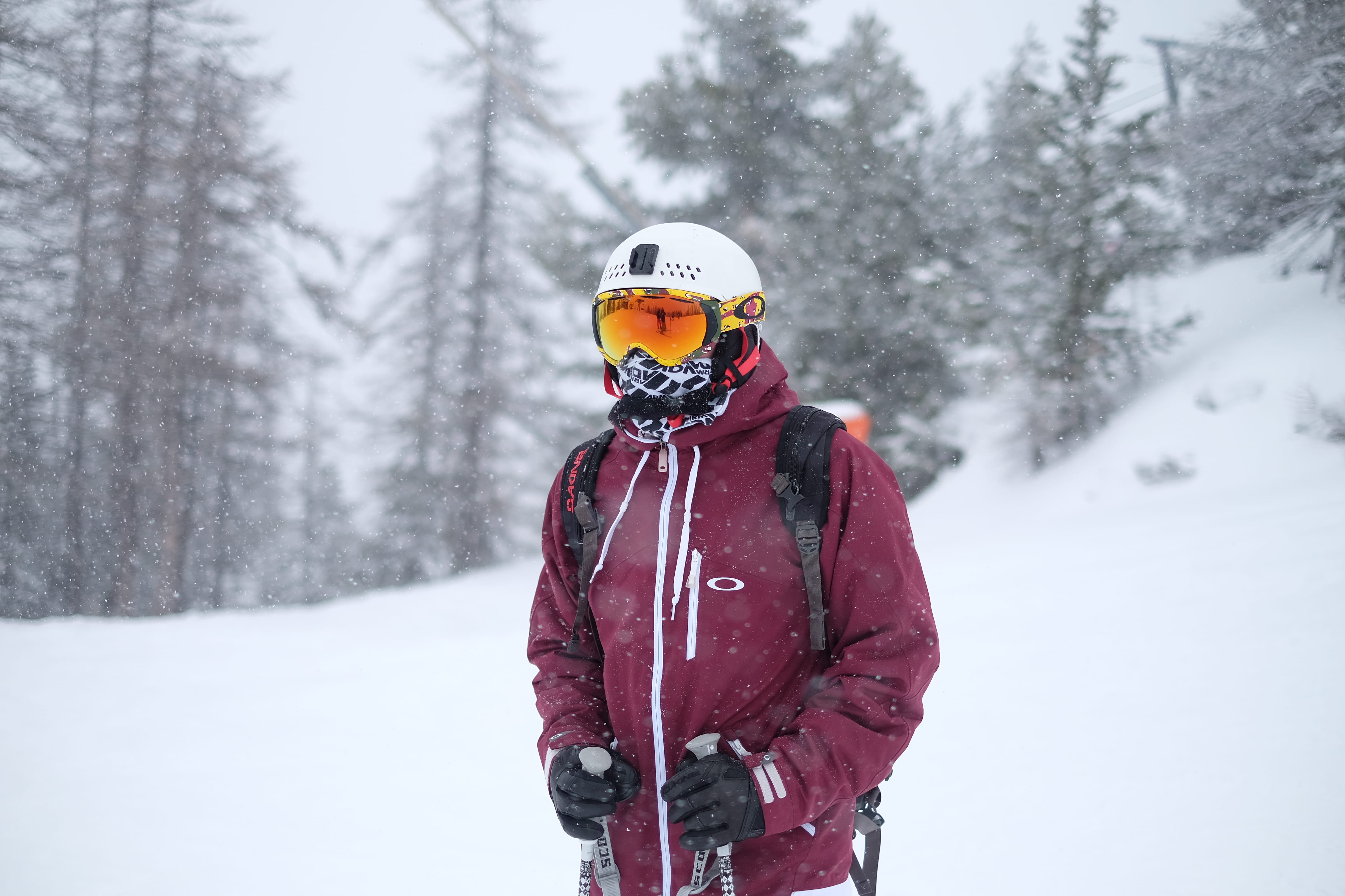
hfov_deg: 37.5
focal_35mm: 53
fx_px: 1980
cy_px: 448
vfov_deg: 25.5
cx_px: 672
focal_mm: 35
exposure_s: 1/1600
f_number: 1.4
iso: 200
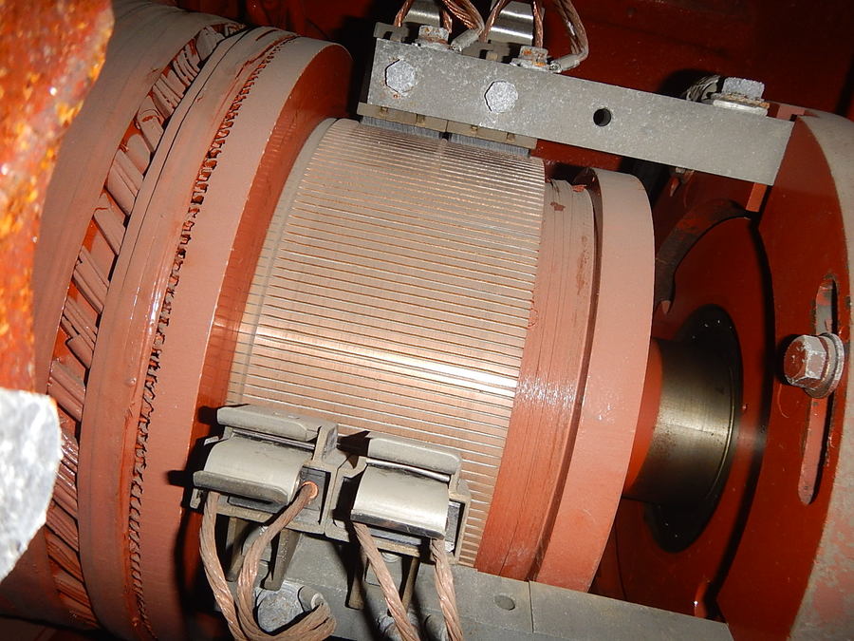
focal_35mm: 28
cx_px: 427
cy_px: 320
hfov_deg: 63.4
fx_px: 691
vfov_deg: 49.7
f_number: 3.9
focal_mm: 5
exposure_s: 1/30
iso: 200
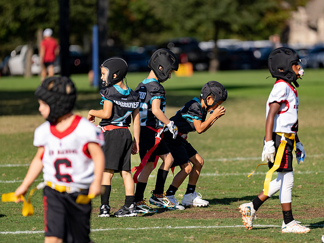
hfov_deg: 7.7
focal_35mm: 258
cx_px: 194
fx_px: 2415
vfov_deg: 5.8
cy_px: 137
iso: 160
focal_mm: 200
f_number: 2.8
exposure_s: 1/3200
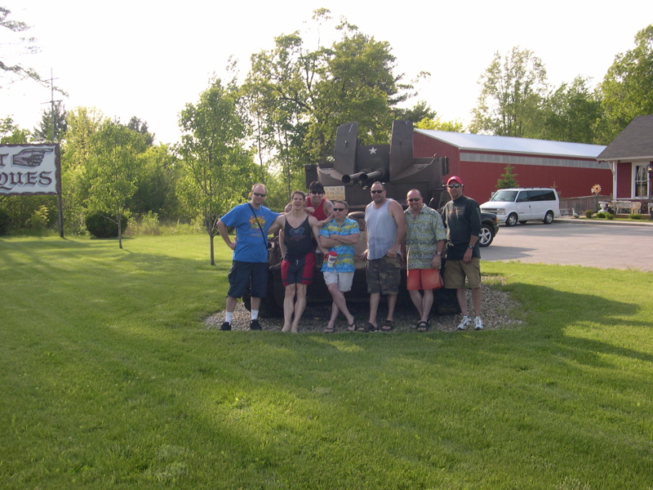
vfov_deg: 37.7
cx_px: 326
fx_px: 717
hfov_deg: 49.0
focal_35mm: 38
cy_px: 245
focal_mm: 8
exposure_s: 1/87.2
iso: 100
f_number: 7.6
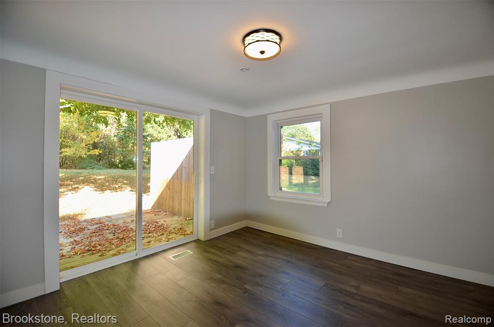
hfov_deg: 100.5
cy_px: 164
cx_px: 247
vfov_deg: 77.1
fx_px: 205
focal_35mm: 15
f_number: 3.5
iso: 280
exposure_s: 1/125
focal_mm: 10
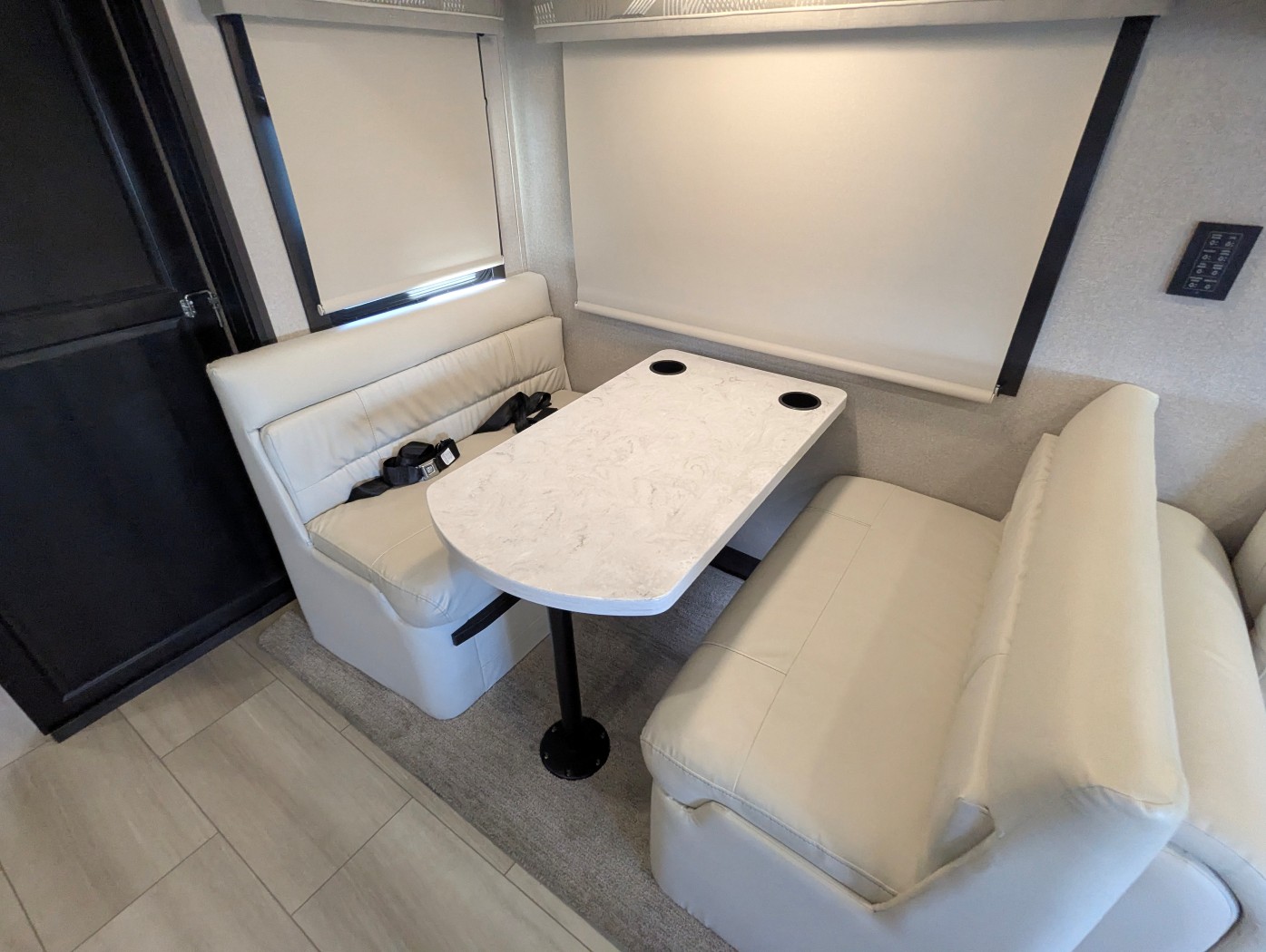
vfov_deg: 78.2
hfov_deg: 94.4
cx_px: 633
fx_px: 586
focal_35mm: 16
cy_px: 476
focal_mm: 2.35
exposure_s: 1/87.6
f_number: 2.2
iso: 594
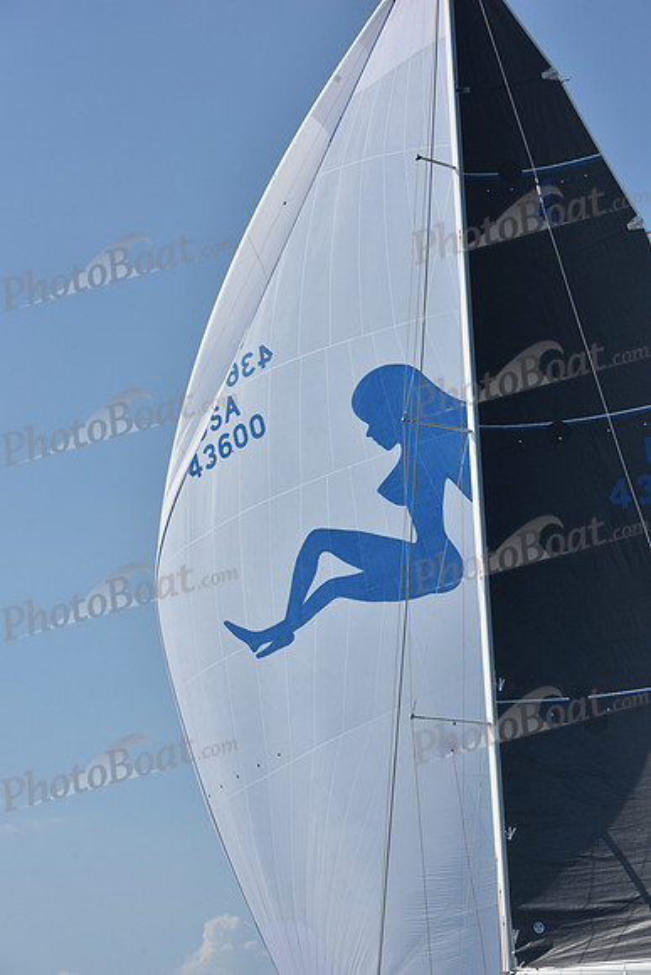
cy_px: 488
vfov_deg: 28.8
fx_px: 1897
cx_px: 326
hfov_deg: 19.5
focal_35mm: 70
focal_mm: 70
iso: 320
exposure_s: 1/1600
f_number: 10
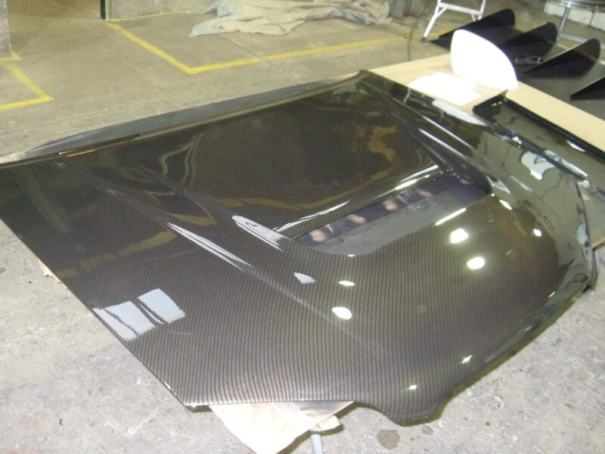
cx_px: 302
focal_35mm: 35
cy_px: 227
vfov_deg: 40.7
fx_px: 612
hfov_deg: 52.6
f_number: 2.8
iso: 400
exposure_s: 1/45
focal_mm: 6.3
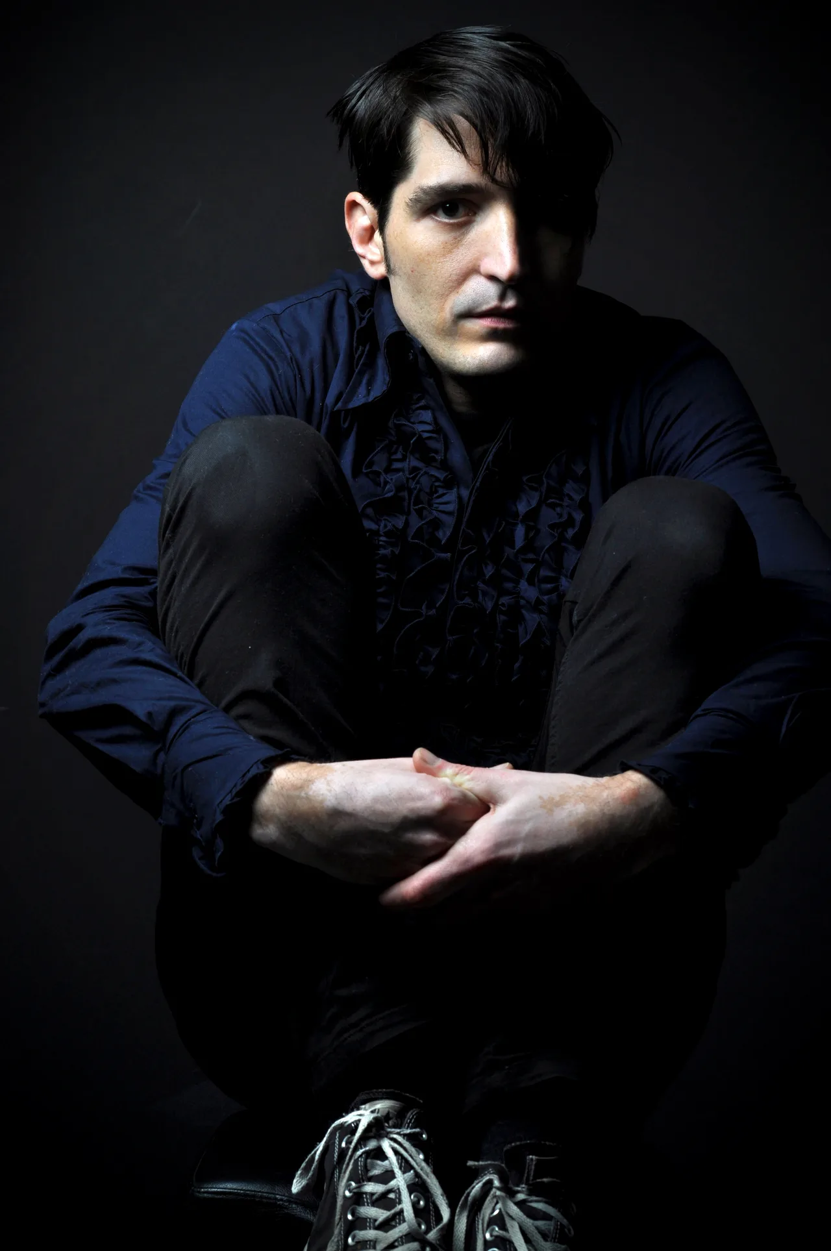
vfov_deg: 19.5
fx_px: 3645
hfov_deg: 13.0
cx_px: 416
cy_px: 626
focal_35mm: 105
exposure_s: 1/125
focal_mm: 70
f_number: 8
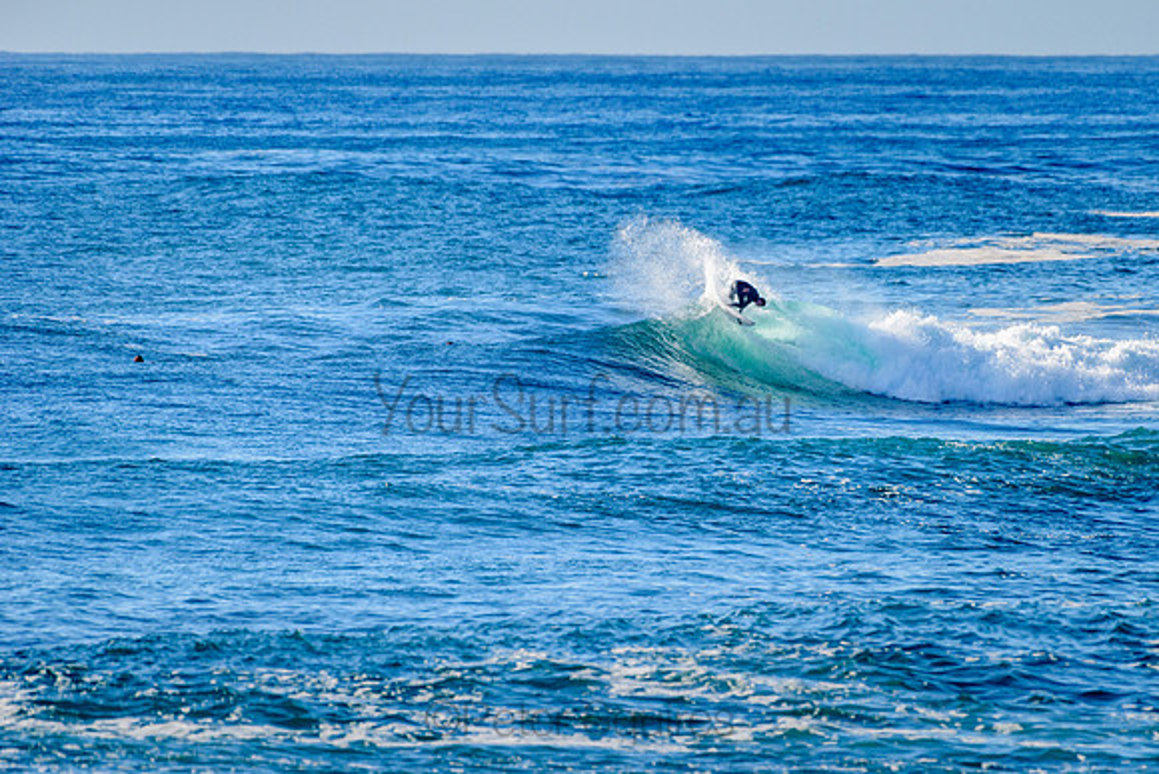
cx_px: 711
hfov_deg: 3.4
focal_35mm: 613
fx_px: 19746
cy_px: 330
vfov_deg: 2.2
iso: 280
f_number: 5.6
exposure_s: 1/2000
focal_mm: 500
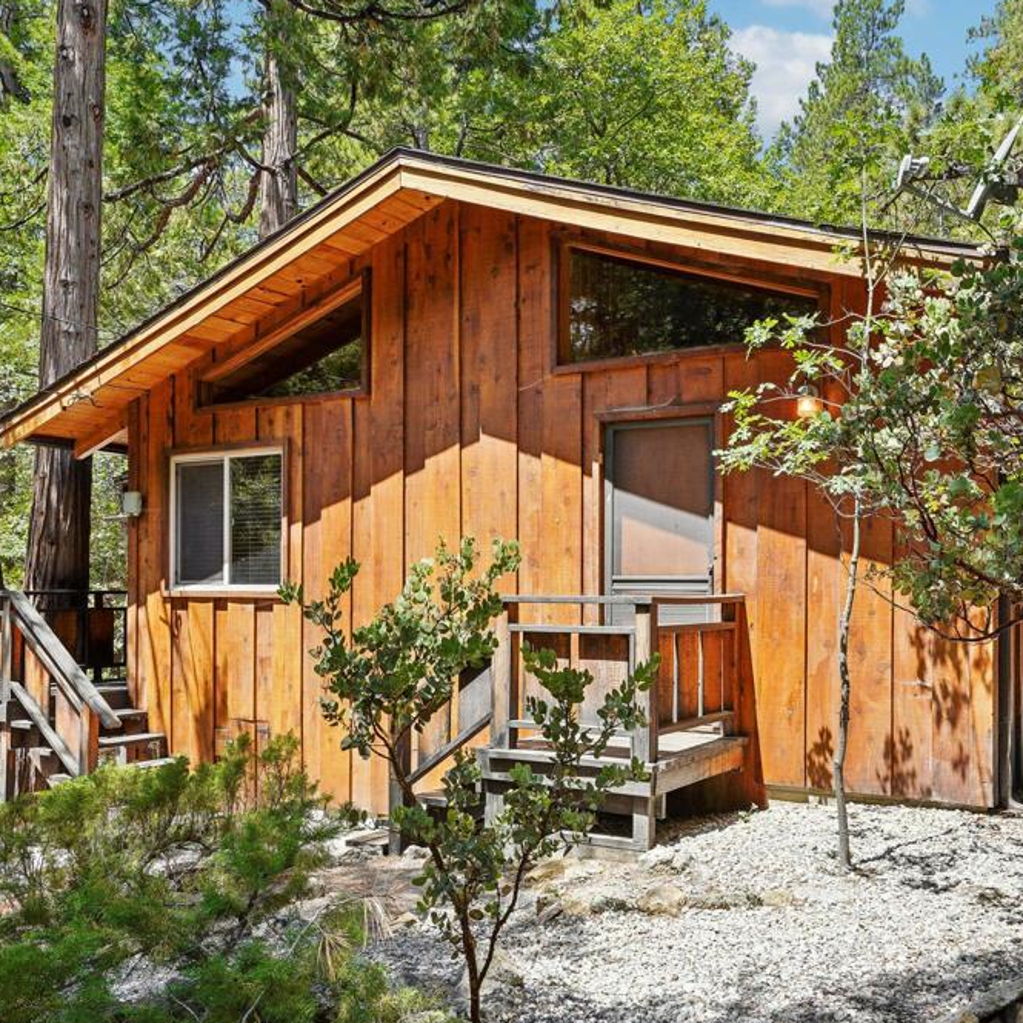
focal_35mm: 34
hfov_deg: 48.5
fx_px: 1137
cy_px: 512
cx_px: 508
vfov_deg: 48.5
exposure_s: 1/100
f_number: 8
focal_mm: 26
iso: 100
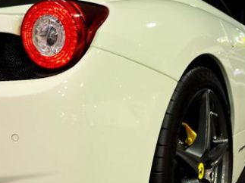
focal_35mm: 68
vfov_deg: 21.4
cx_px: 150
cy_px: 144
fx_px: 481
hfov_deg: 28.5
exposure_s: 1/20
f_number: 4.5
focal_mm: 26
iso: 400
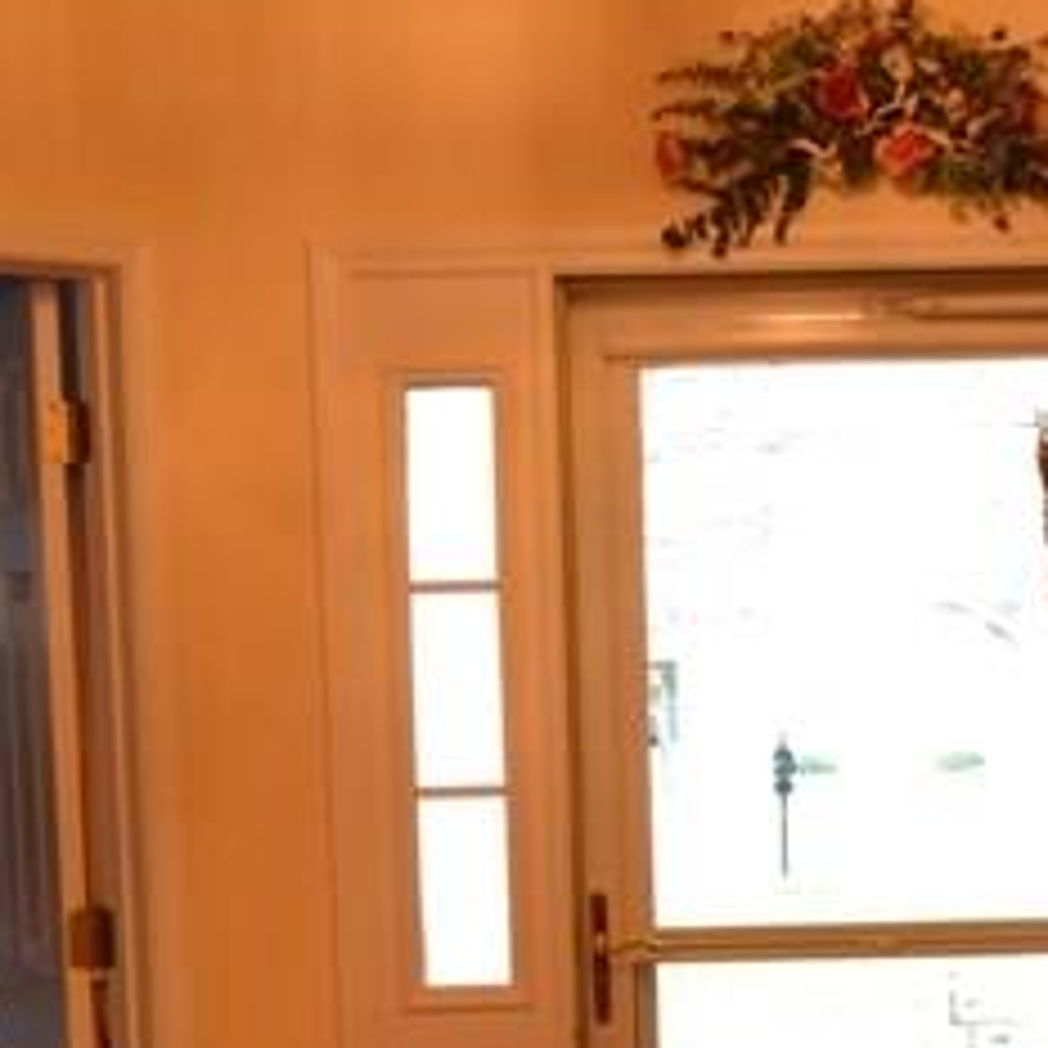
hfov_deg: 20.5
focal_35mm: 84
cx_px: 794
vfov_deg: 20.3
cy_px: 895
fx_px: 2877
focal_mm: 24
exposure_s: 1/60
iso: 2500
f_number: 4
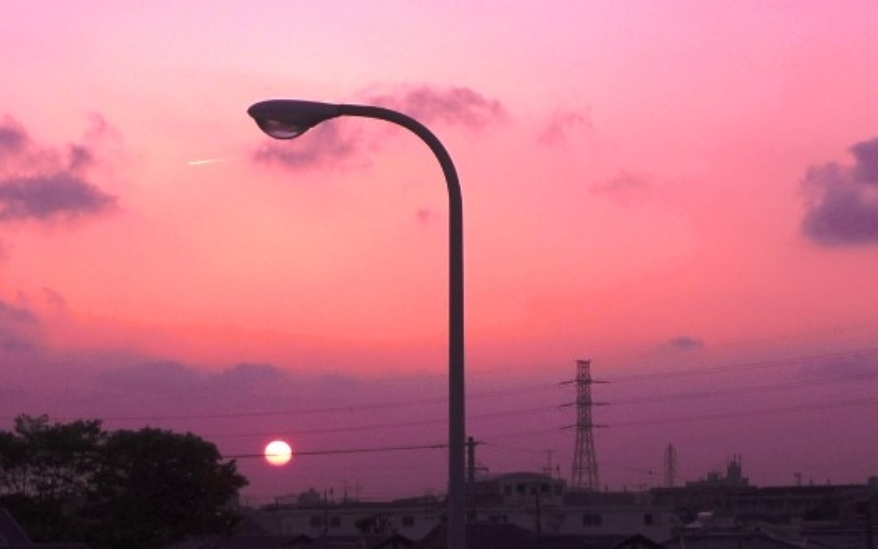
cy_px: 323
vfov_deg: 20.3
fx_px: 1531
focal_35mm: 64
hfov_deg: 32.0
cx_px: 440
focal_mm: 12.8
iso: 80
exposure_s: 1/500
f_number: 3.2
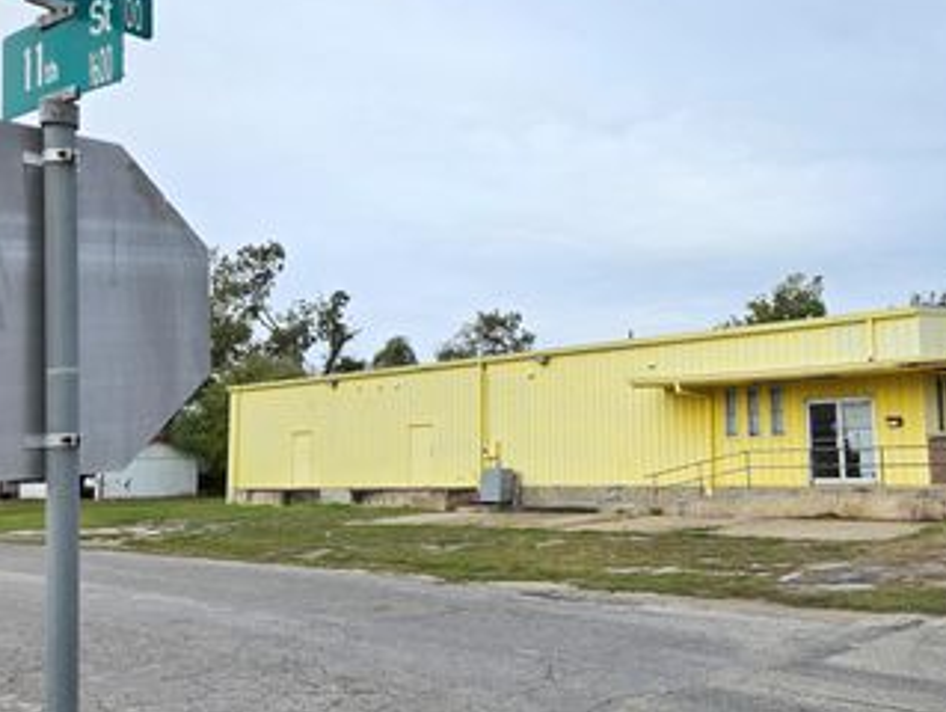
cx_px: 593
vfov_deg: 39.7
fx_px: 985
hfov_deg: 50.8
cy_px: 325
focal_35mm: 36
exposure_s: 1/2921
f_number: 1.8
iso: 64
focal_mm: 5.4
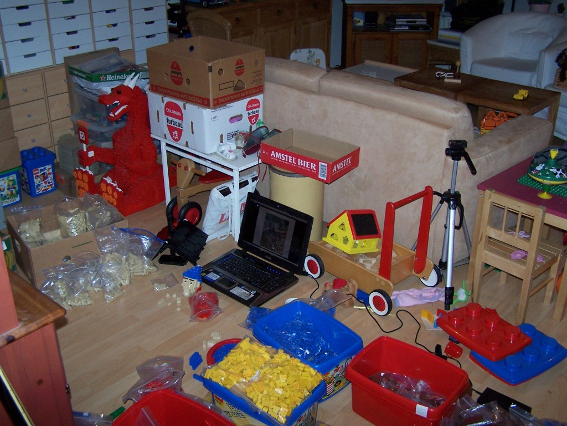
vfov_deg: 37.7
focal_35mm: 38
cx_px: 284
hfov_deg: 49.0
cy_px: 213
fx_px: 622
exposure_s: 1/60
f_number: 2.8
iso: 140
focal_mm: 6.3
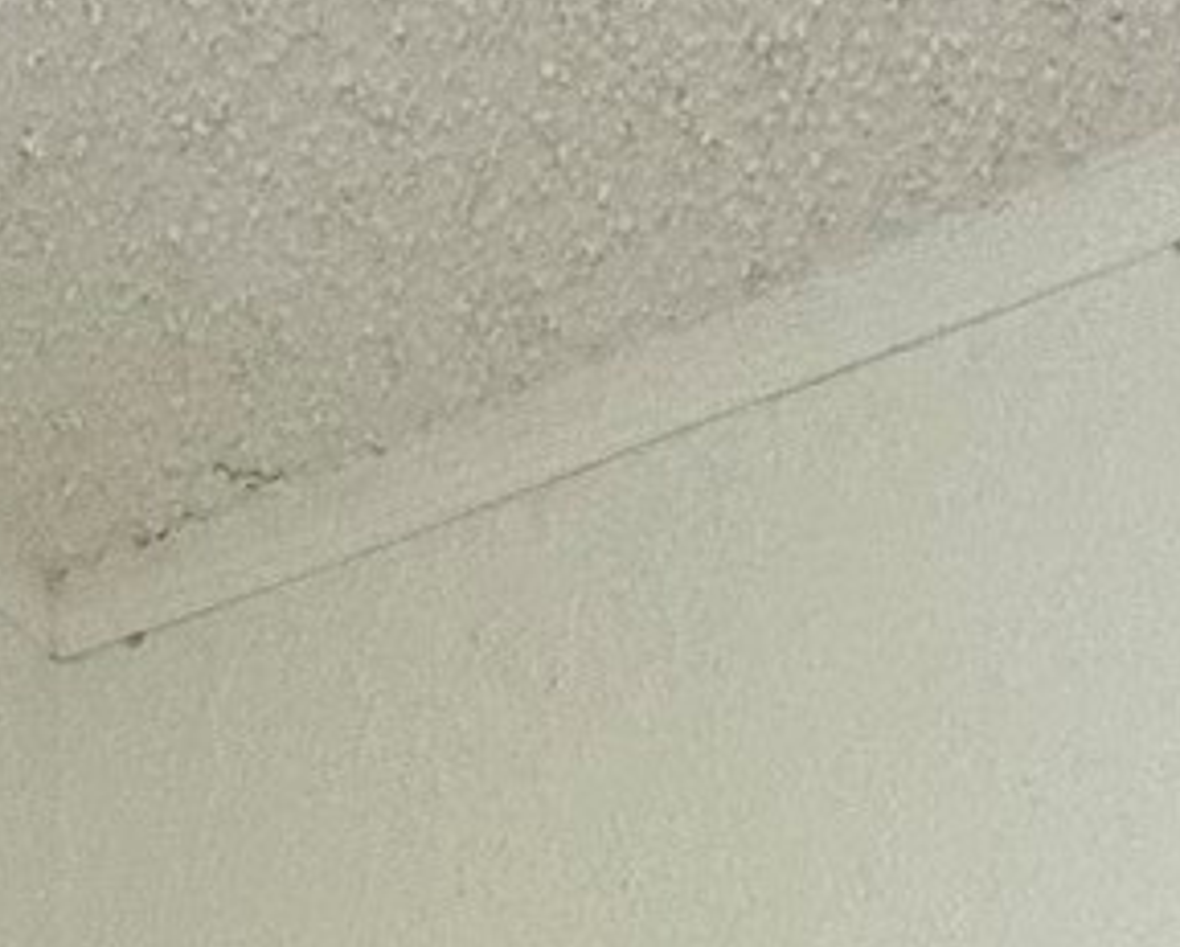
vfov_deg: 8.4
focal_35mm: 91
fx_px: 3181
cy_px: 3710
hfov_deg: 21.0
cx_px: 606
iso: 125
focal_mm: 2.22
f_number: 2.2
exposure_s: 1/120
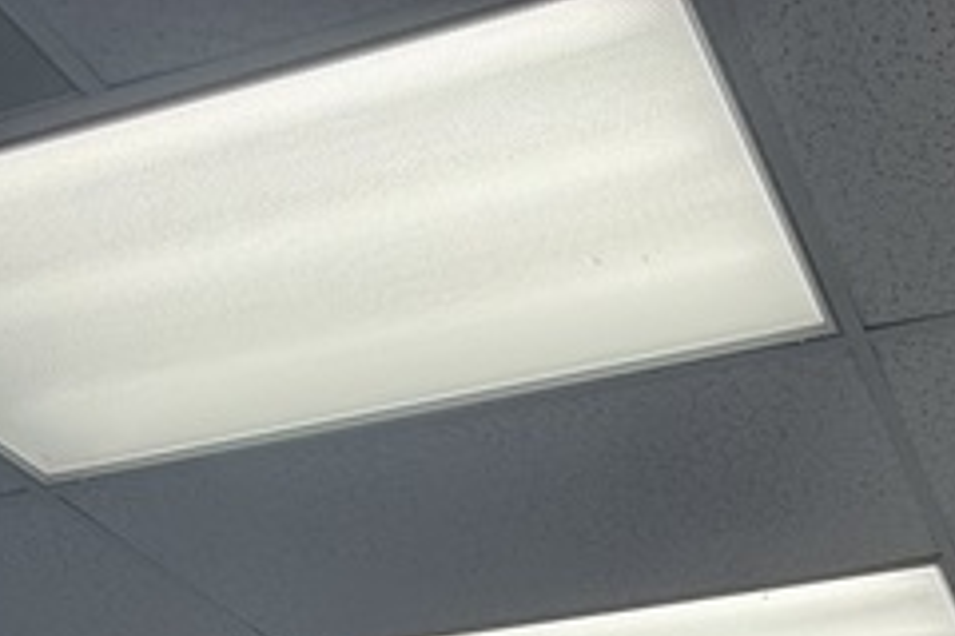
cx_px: 736
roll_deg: -0.6
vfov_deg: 14.5
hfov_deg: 31.7
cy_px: 1522
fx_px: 1645
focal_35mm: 62
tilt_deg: -6.6
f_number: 2.2
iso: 125
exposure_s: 1/120
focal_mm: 2.22
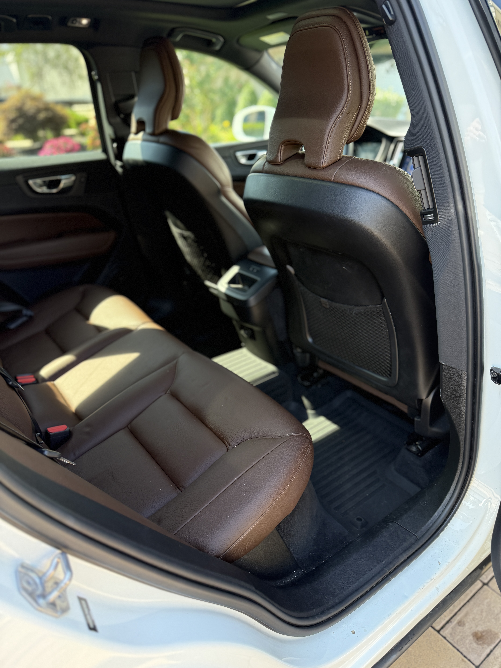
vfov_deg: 71.6
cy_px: 334
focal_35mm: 24
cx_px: 250
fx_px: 463
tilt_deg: -24.8
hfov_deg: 56.8
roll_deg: +1.3
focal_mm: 6.76
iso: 200
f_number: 1.78
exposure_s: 1/243
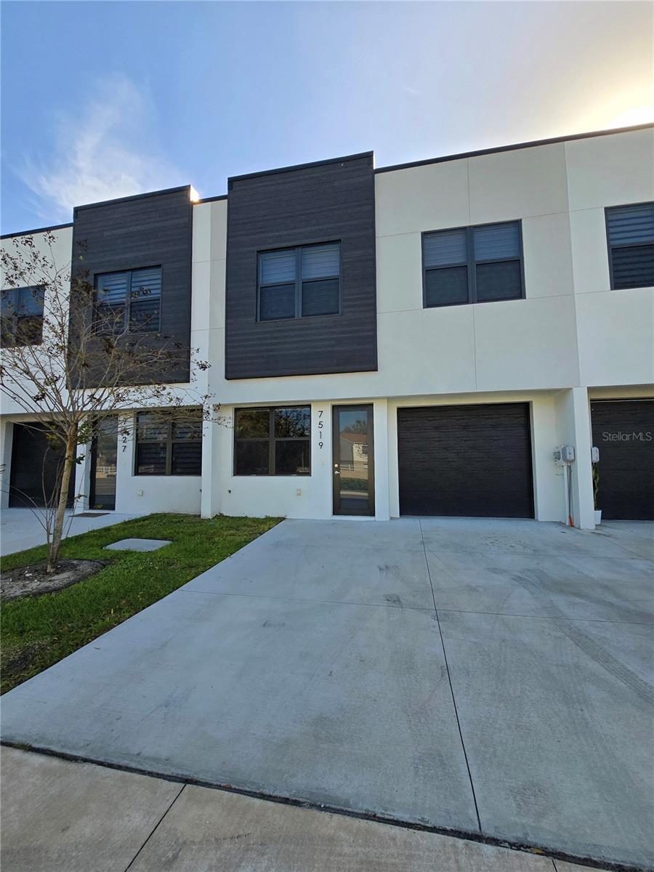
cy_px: 436
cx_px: 327
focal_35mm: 13
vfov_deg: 106.2
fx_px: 327
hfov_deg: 89.9
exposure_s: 1/2000
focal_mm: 2.2
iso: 80
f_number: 2.2
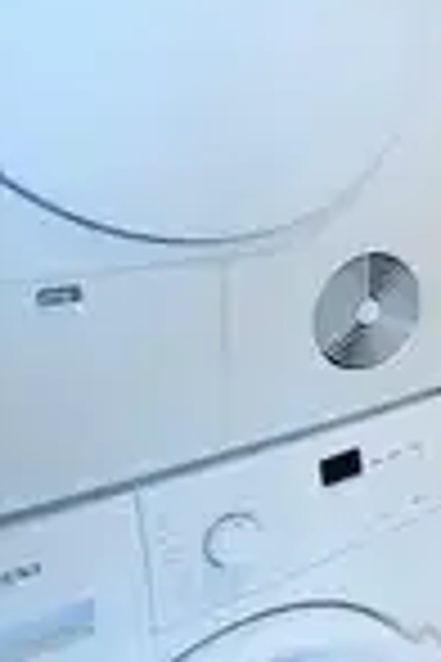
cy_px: 207
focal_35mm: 43
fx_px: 790
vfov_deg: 44.6
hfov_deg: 22.1
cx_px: 752
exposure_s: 1/60
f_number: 6.3
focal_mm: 10
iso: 800
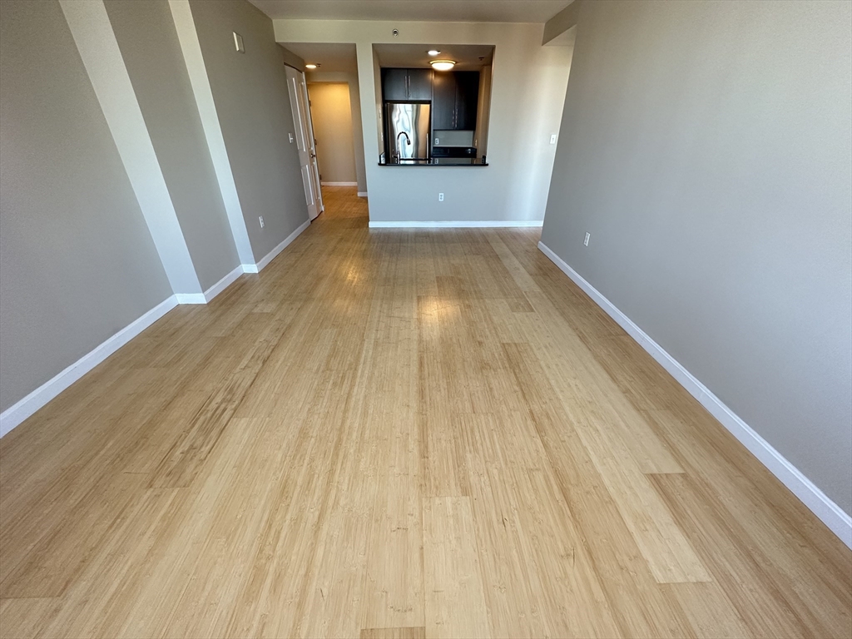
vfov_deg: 85.7
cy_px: 320
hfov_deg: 102.1
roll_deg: -0.6
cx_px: 426
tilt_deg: -29.9
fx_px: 345
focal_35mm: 14
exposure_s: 1/120
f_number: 2.2
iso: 200
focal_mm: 2.22
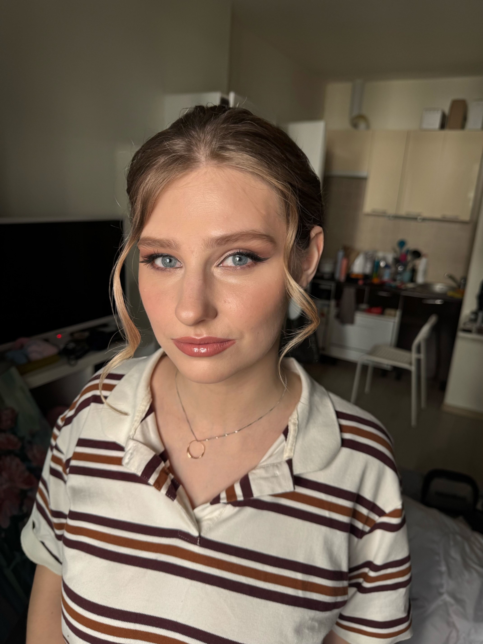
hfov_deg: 56.8
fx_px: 446
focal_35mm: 24
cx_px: 242
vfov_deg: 71.6
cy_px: 322
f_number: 1.78
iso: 64
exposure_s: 1/121
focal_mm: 6.76
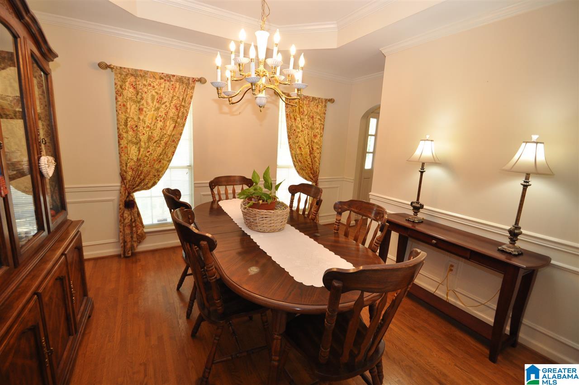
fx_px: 241
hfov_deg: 100.5
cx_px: 290
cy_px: 192
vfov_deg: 77.2
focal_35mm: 15
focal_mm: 10
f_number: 4
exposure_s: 1/60
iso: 450
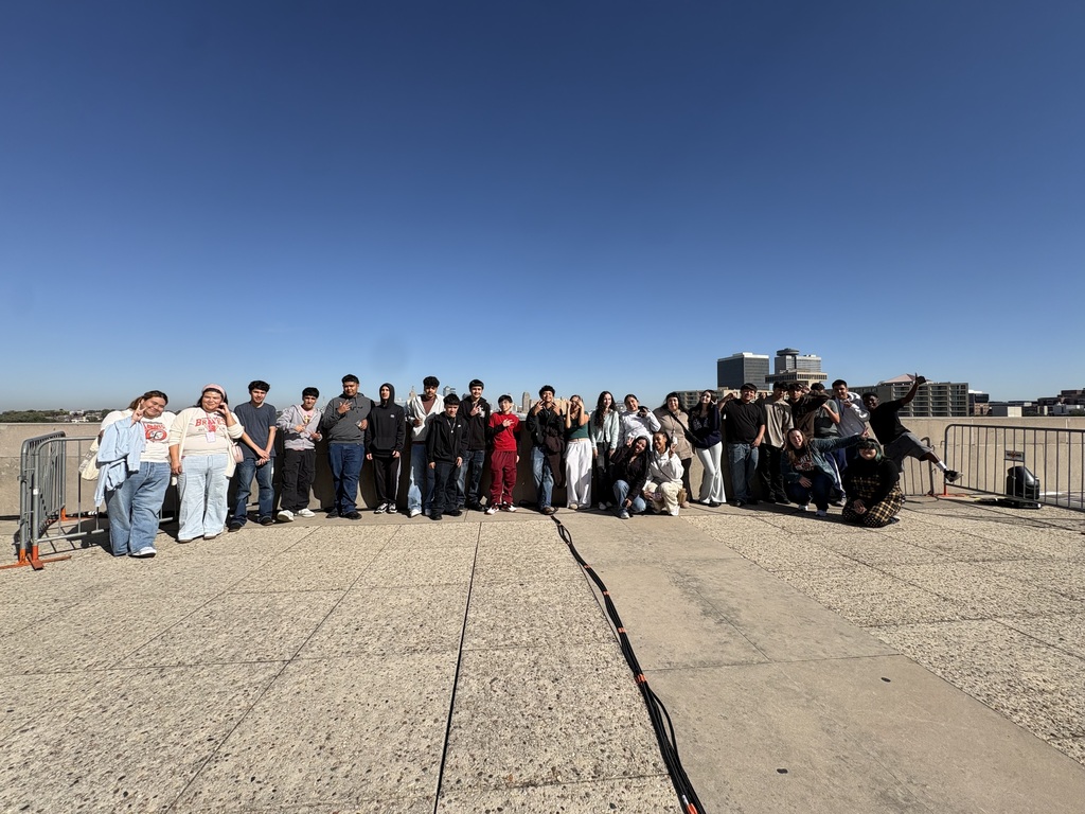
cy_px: 407
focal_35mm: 14
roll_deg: +0.2
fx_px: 439
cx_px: 542
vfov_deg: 85.7
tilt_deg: +2.1
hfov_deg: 102.1
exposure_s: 1/2415
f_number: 2.2
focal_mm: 2.22
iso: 50
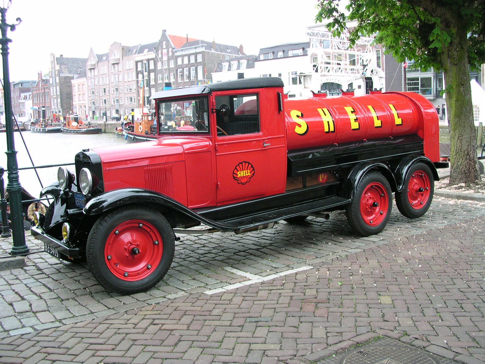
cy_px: 182
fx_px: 518
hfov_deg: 50.1
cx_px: 242
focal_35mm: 37
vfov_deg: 38.7
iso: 100
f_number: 2.7
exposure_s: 1/90.1
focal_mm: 5.6
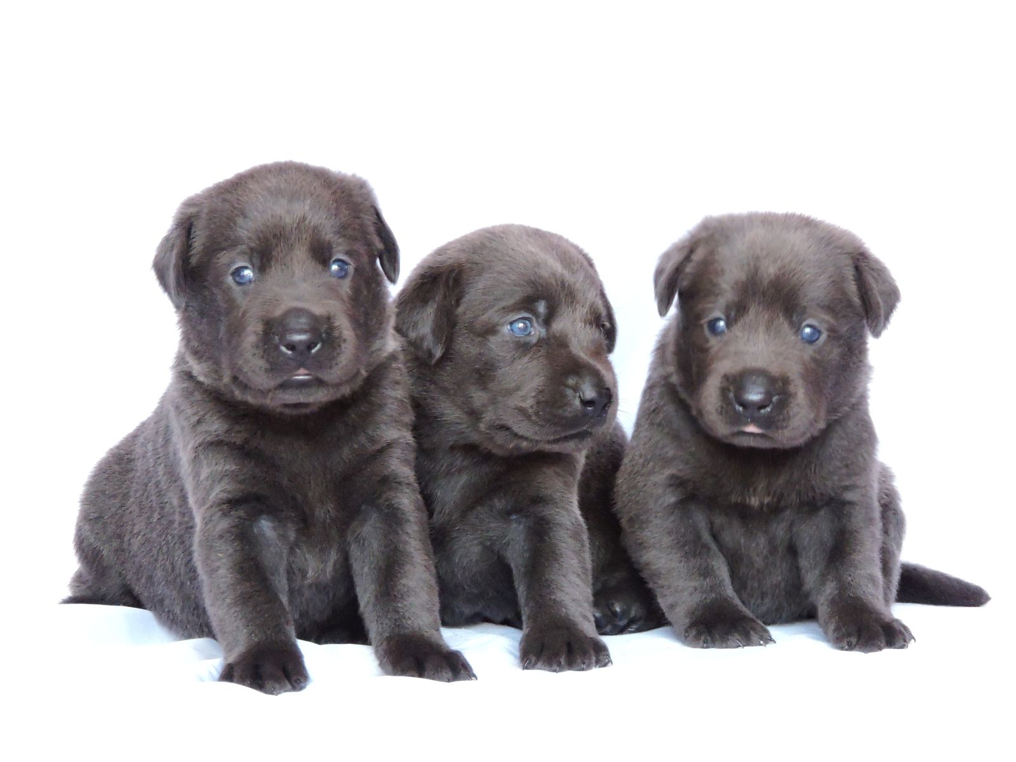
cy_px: 381
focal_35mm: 170
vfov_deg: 8.7
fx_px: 4990
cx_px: 508
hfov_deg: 11.6
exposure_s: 1/30
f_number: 4.5
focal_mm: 30.3
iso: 1600
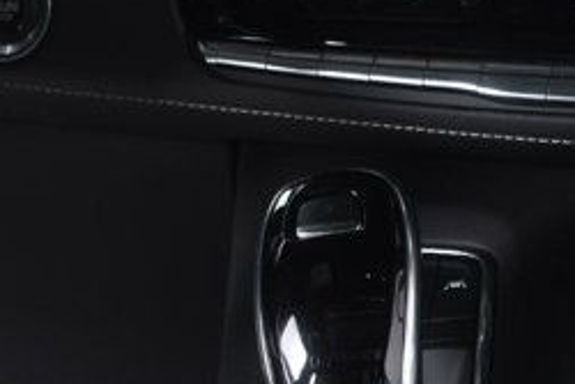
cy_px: 494
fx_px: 2157
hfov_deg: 14.8
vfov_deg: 10.0
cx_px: 660
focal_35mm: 135
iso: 100
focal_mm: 22
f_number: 3.5
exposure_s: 1/160
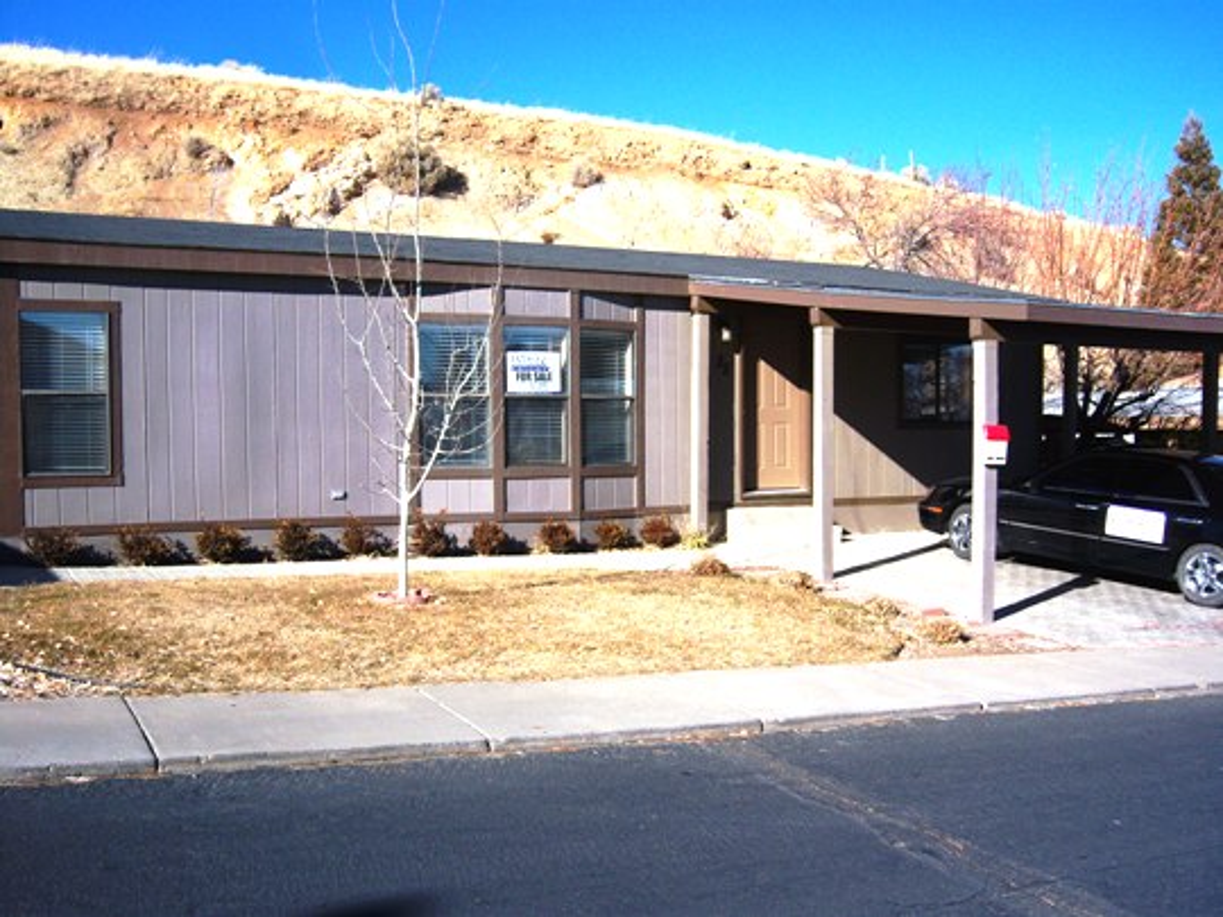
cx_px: 612
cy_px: 458
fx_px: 1272
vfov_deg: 39.7
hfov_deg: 51.4
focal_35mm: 36
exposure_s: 1/640
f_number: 4.8
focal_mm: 7.5
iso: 80
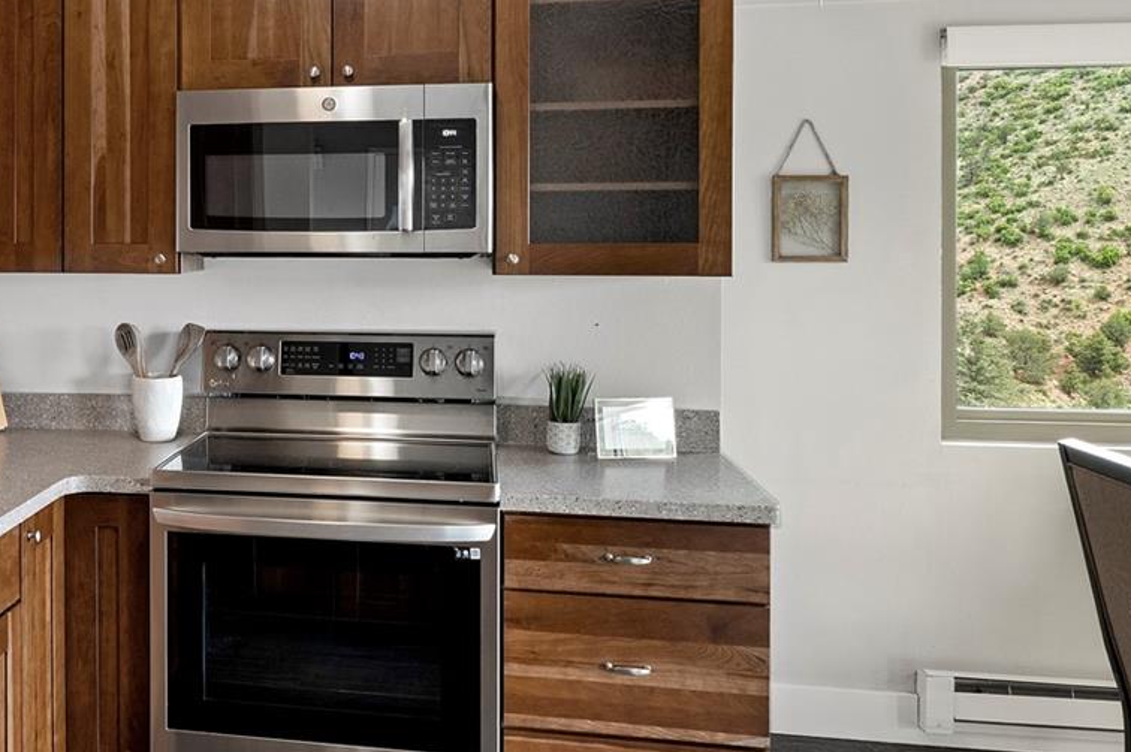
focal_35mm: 37
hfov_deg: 47.0
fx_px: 1177
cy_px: 259
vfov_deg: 35.2
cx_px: 145
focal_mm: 11.8
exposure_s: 1/1.25
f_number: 7.1
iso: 320
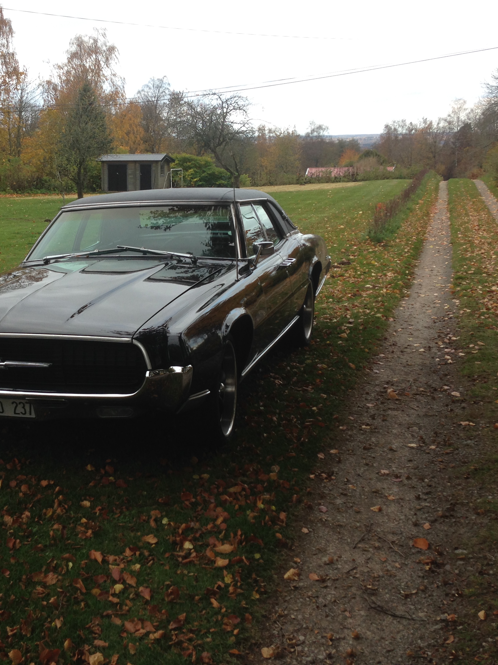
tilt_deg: -14.9
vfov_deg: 42.1
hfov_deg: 31.4
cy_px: 326
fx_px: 863
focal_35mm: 45
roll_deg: +0.9
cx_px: 109
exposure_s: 1/160
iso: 50
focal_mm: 4.12
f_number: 2.4
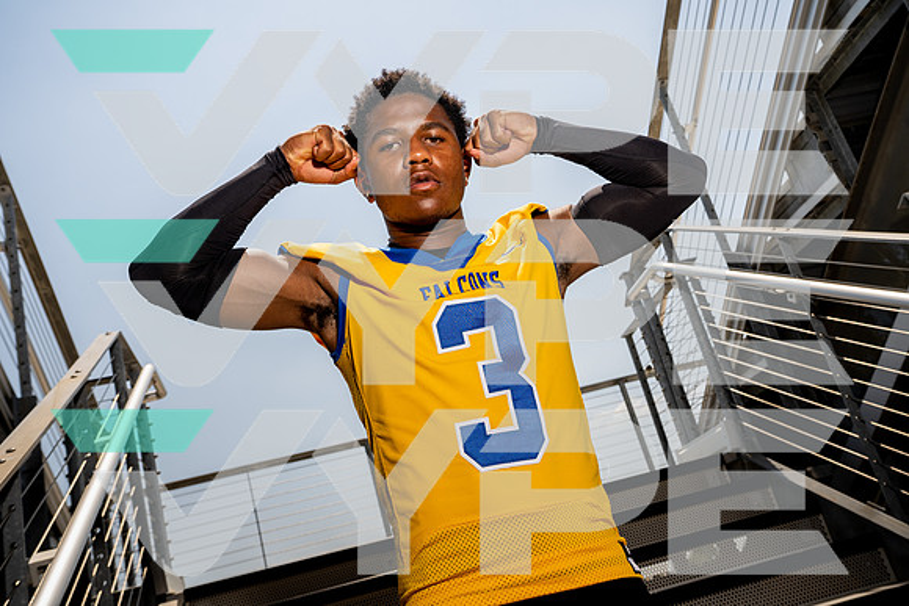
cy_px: 303
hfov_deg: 51.9
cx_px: 454
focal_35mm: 37
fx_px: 934
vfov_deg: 36.0
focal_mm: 37
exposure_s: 1/250
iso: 100
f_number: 8
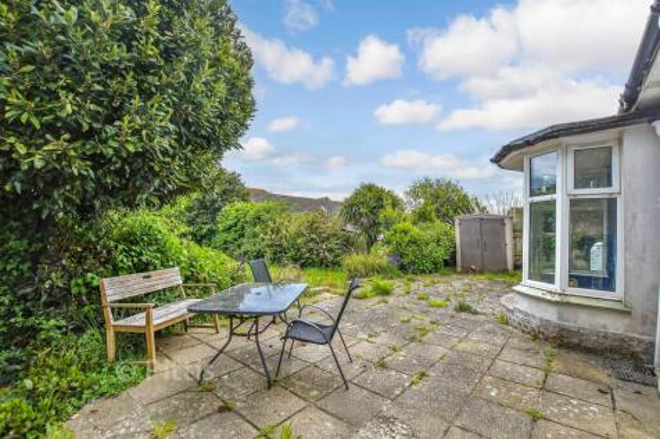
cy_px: 220
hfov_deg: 100.4
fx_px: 275
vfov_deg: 77.3
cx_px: 330
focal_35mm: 15
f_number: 8
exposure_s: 1/250
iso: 320
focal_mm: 10
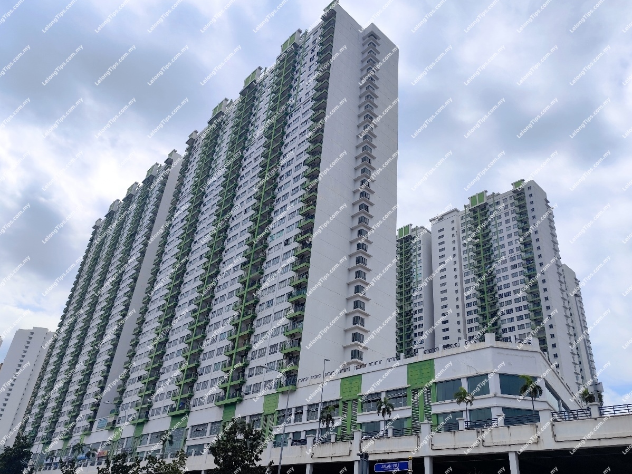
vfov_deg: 56.8
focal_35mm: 24
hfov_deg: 71.6
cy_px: 233
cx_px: 313
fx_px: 438
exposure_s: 1/1648
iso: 50
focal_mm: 6.14
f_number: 1.65
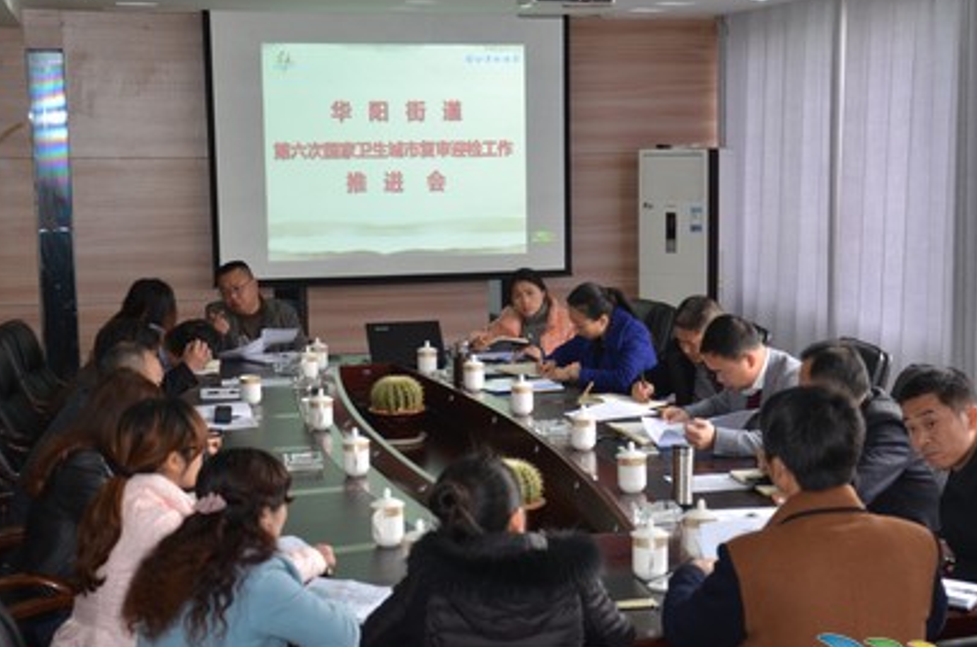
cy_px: 344
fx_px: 1706
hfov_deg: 31.9
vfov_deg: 21.5
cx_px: 526
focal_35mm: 63
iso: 500
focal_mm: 34
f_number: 4.2
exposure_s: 1/60
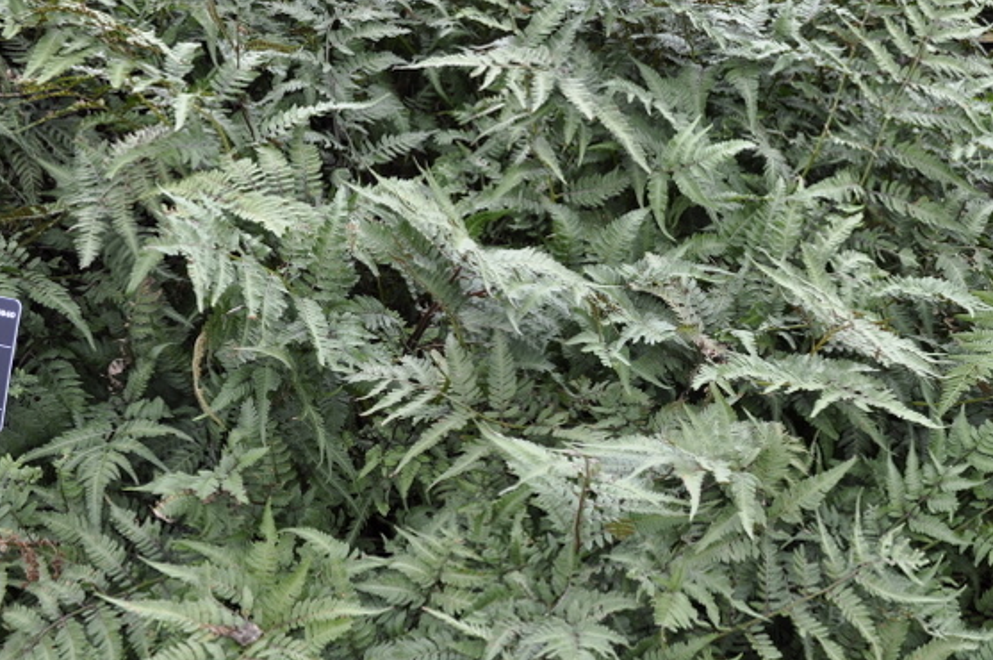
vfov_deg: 19.7
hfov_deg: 29.0
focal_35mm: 69
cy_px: 367
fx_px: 1901
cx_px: 683
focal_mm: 32
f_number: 7.1
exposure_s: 1/50
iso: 200
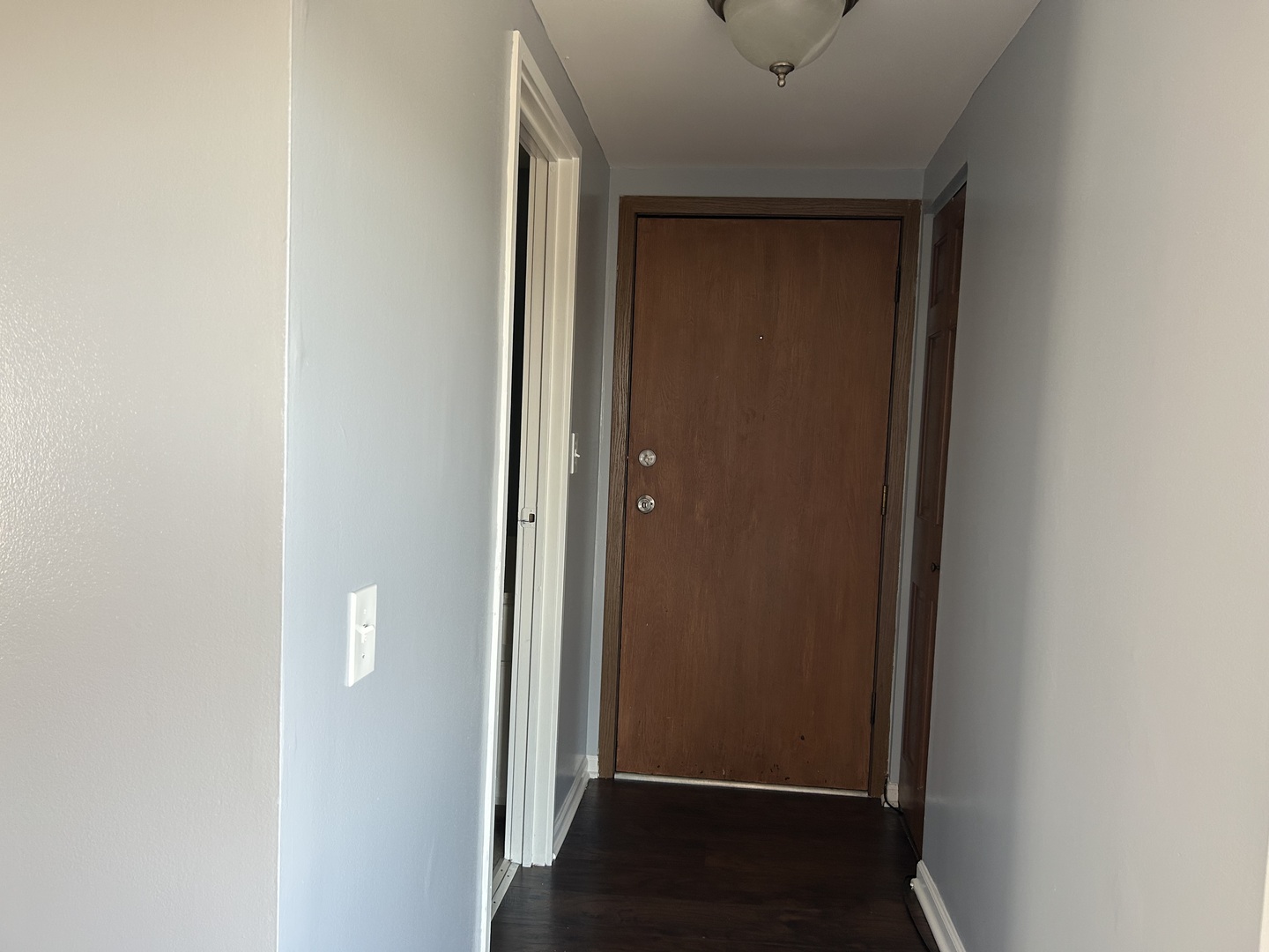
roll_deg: -1.8
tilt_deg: -2.7
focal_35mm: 26
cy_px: 476
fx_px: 953
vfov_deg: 53.1
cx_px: 634
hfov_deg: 67.3
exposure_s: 1/121
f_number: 1.5
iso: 100
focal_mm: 5.7
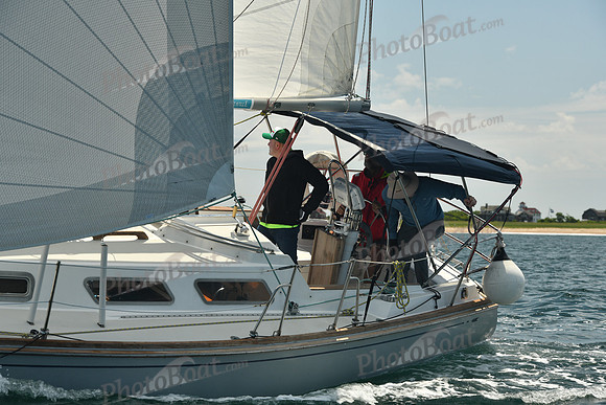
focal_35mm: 110
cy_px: 202
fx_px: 1852
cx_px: 303
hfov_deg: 18.6
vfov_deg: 12.5
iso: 320
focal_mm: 110
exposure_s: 1/640
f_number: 8
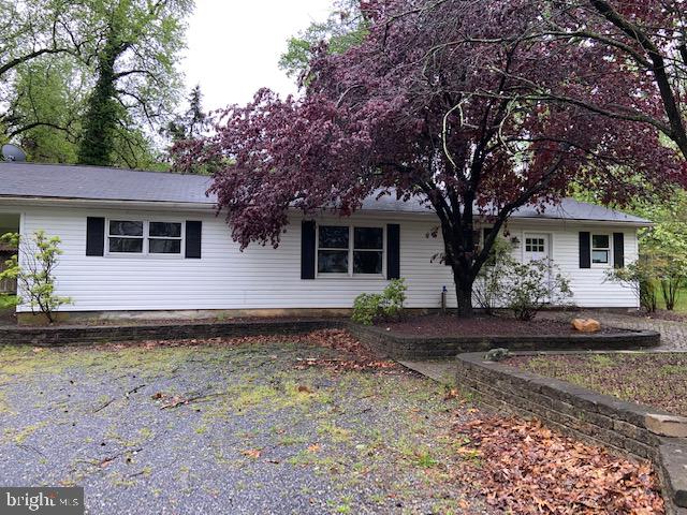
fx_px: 516
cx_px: 344
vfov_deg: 53.1
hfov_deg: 67.3
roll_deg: -0.6
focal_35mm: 26
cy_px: 258
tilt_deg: +2.2
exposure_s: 1/125
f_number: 1.8
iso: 32
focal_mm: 4.25
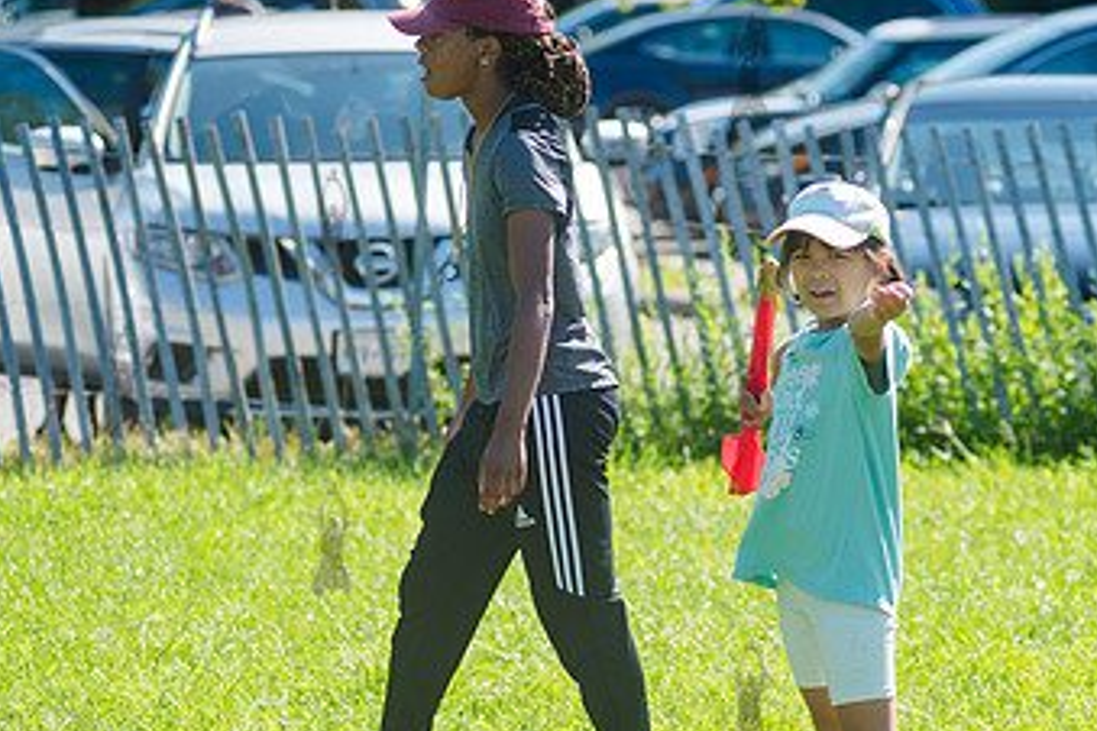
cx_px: 748
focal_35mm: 231
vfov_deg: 5.9
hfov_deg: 8.9
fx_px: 7039
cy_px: 380
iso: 200
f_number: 4
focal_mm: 135
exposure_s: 1/800
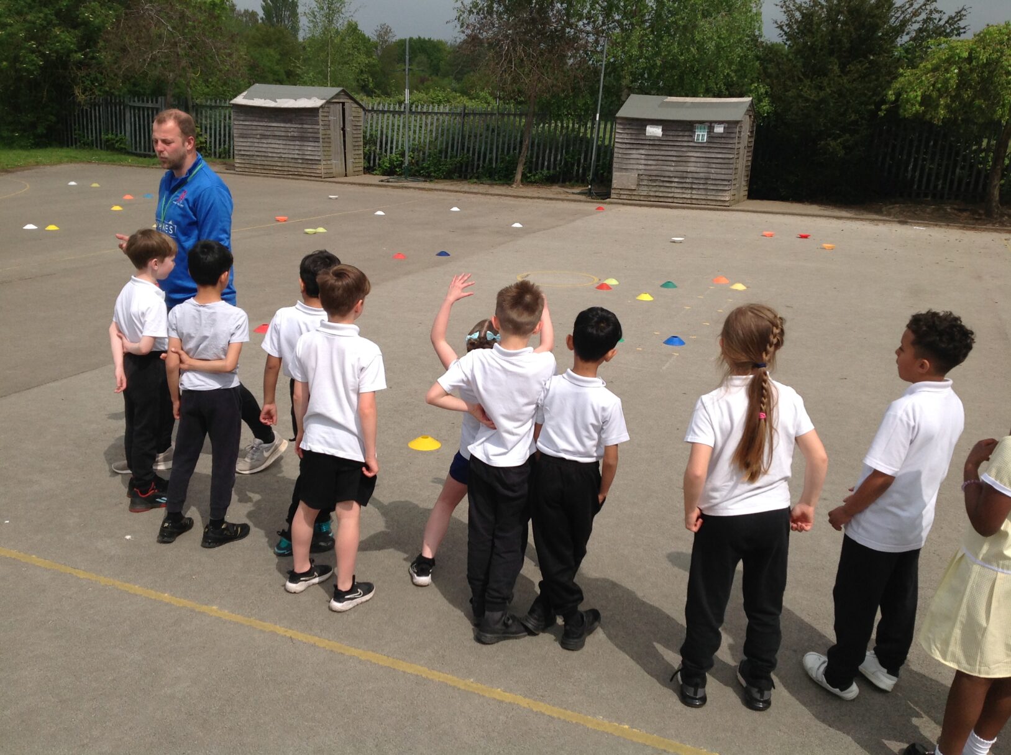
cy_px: 378
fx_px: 1021
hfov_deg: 52.7
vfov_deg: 40.6
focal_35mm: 35
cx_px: 506
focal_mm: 4.28
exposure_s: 1/3030
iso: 50
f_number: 2.4
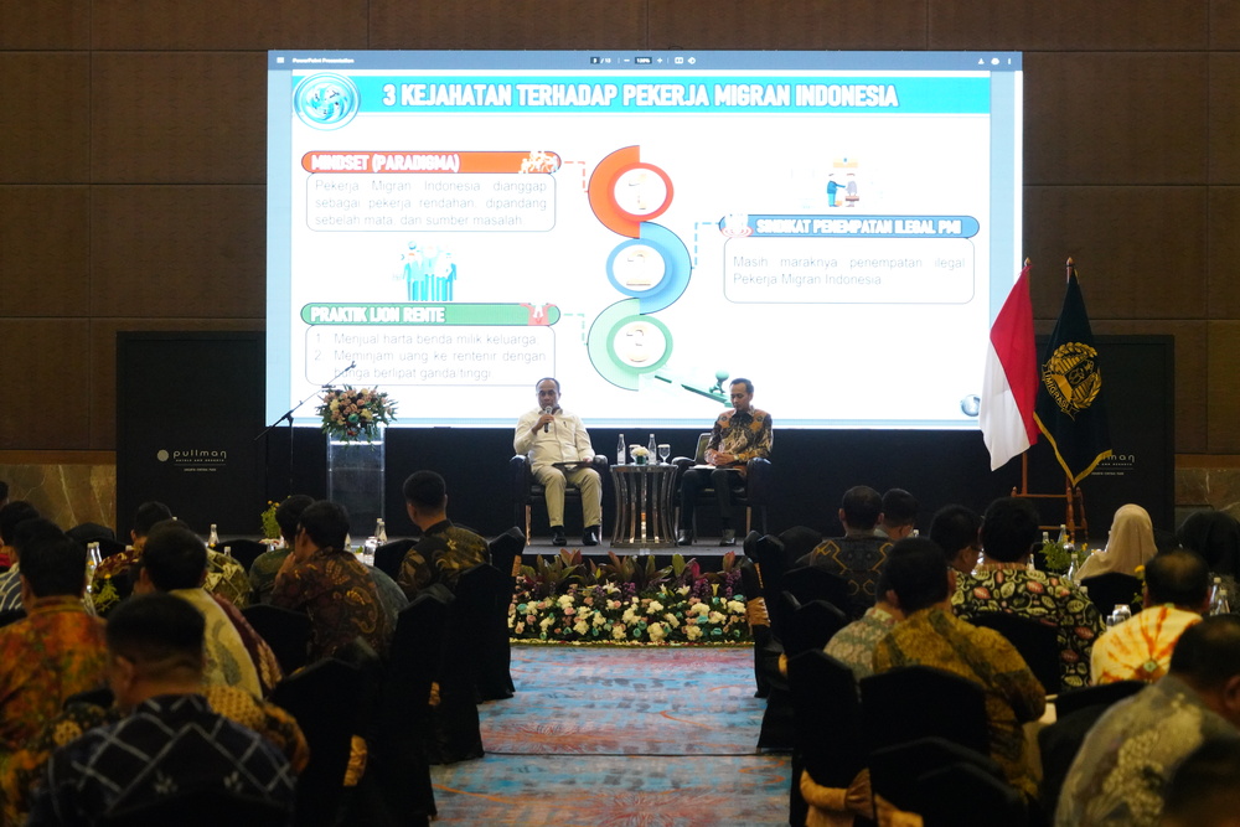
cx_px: 620
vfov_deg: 11.7
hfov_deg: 17.5
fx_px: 4030
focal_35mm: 117
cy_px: 414
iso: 10000
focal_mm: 117
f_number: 6.3
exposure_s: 1/100
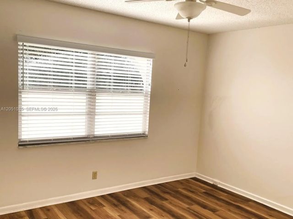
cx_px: 146
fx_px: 220
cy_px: 110
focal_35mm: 26
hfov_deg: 67.3
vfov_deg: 53.1
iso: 32
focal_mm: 4.2
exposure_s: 1/376
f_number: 1.6
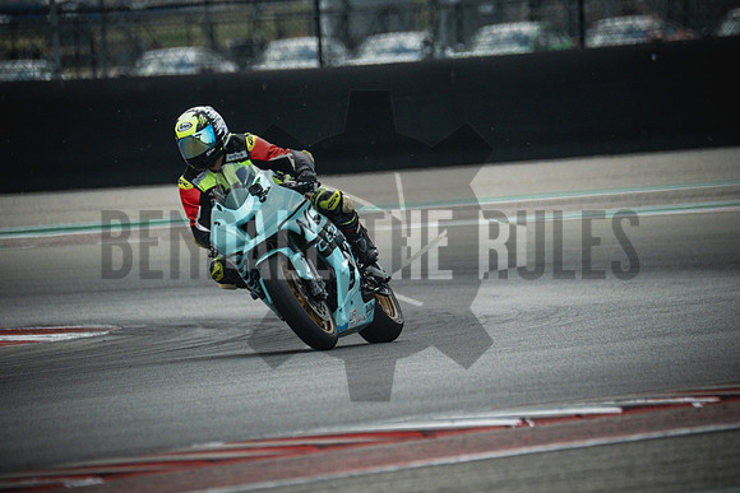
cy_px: 246
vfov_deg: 2.3
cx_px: 370
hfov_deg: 3.4
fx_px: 12336
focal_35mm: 600
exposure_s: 1/1600
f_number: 5.6
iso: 1600
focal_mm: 400
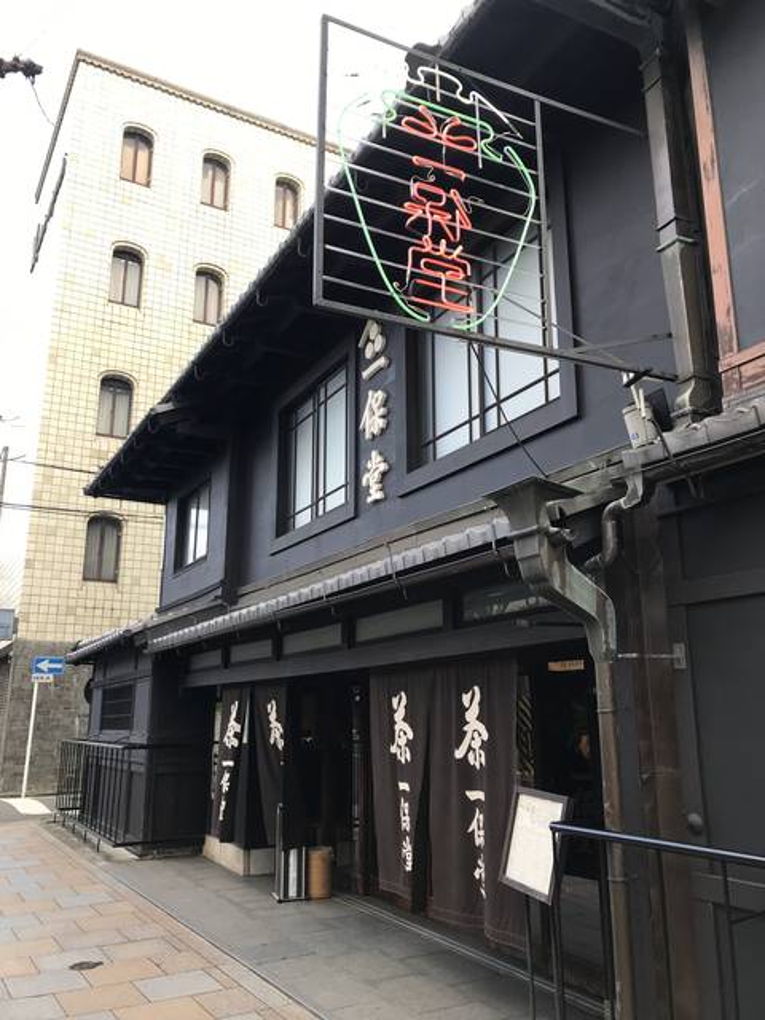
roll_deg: +0.8
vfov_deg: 63.4
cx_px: 382
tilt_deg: +15.4
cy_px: 510
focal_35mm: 28
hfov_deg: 49.7
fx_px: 825
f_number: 1.8
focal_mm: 3.99
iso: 20
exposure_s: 1/166
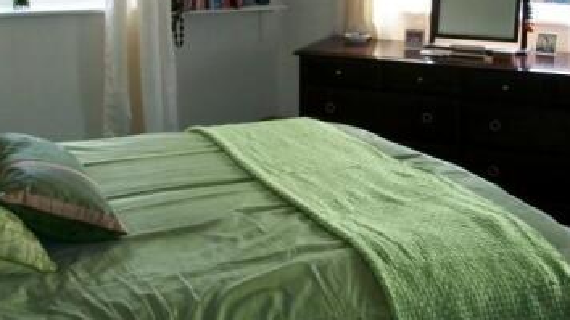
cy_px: 33
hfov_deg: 34.3
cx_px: 249
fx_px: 922
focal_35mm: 61
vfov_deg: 19.4
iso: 80
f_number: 2.8
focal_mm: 5.7
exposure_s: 1/125
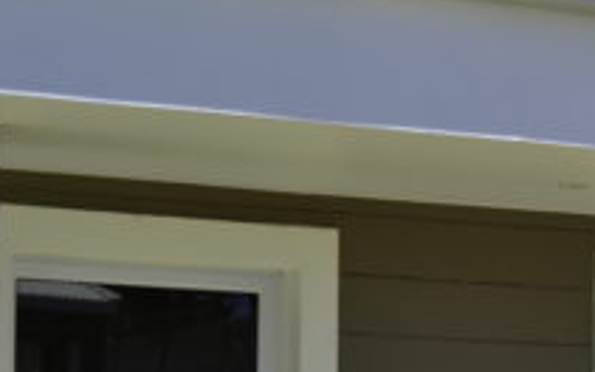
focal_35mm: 191
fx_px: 3098
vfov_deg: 6.8
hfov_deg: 10.7
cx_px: 818
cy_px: 504
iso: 200
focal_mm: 44
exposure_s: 1/400
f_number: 8
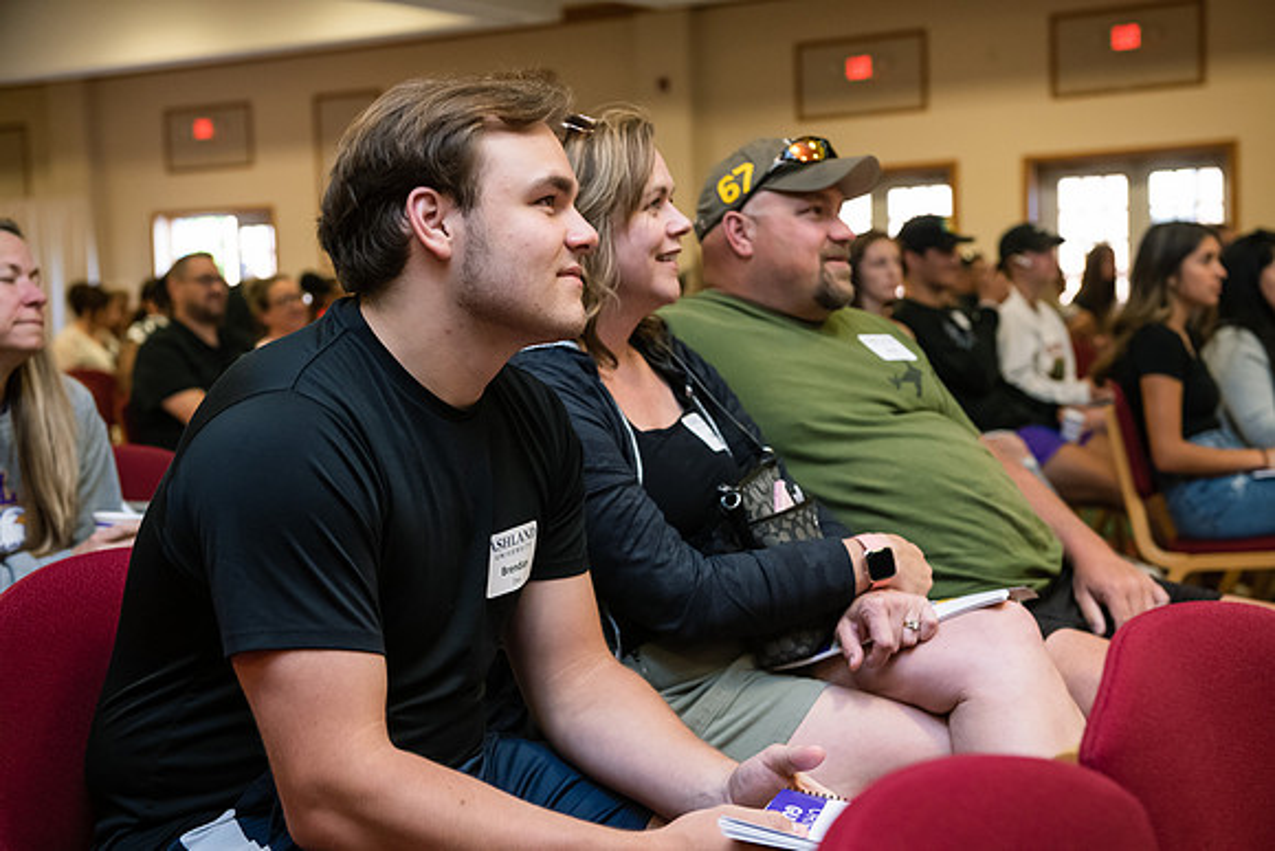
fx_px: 1948
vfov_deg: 24.6
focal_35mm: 55
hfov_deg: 36.2
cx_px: 638
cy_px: 426
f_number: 4.5
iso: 2000
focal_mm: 55
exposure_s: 1/160
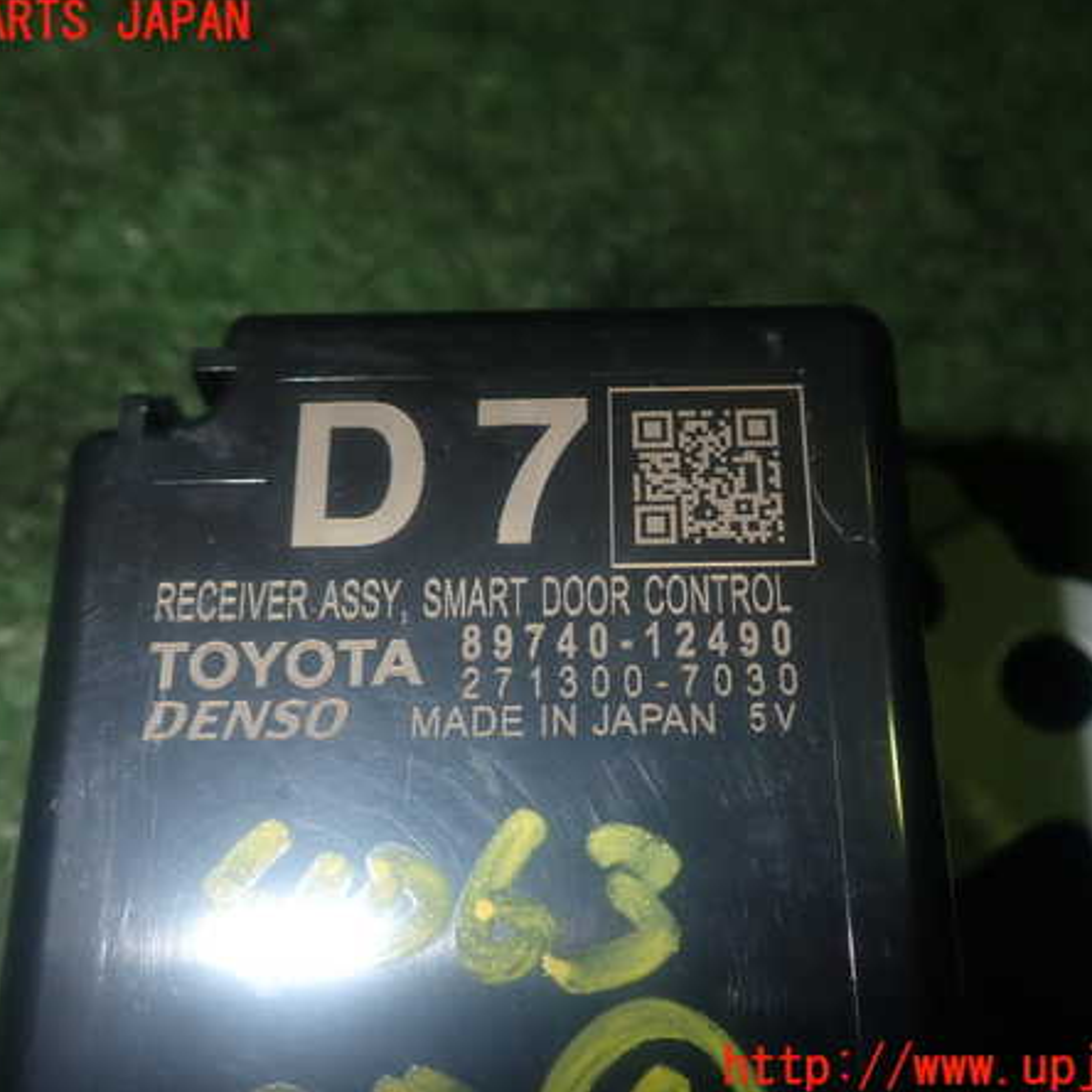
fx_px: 1535
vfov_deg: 39.2
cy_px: 546
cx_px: 541
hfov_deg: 39.2
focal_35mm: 43
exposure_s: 1/40
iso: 200
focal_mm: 6.37
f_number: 7.1
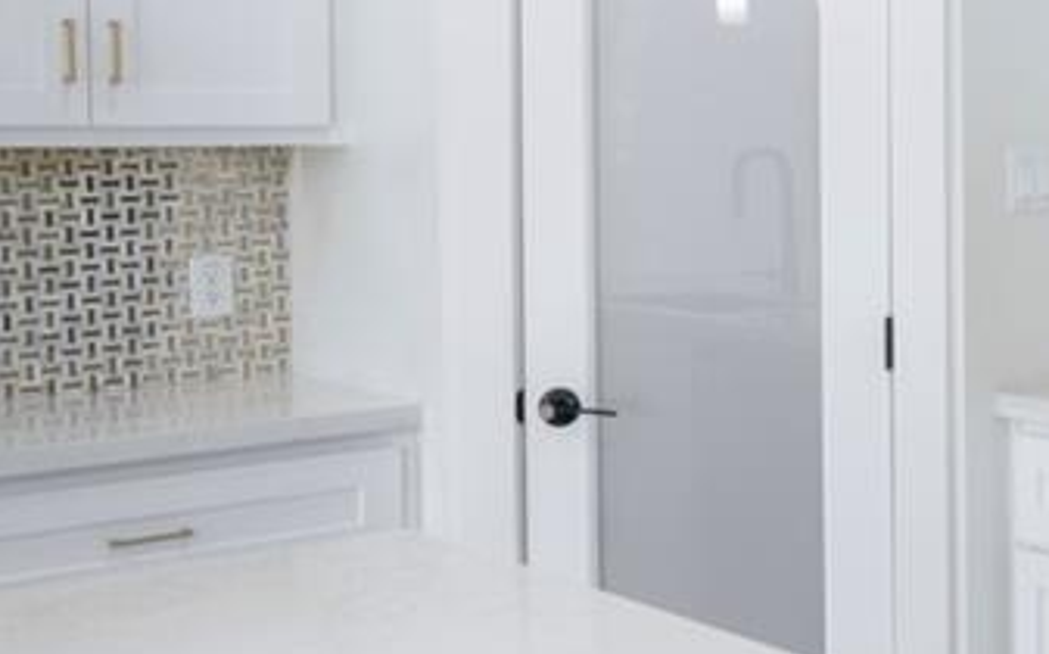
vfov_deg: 20.7
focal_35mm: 62
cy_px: 159
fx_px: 1771
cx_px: 1488
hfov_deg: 26.1
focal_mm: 20
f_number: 9
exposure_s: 1/10
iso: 250
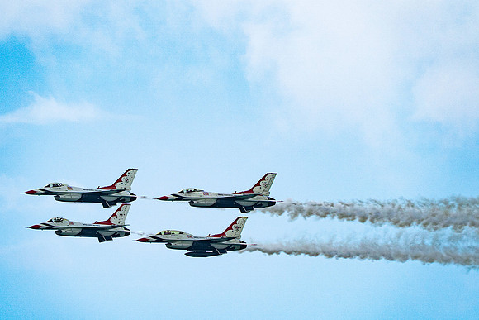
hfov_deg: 3.1
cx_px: 232
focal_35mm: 661
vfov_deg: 2.1
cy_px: 171
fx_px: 8794
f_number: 9
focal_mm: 400
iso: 640
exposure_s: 1/1250
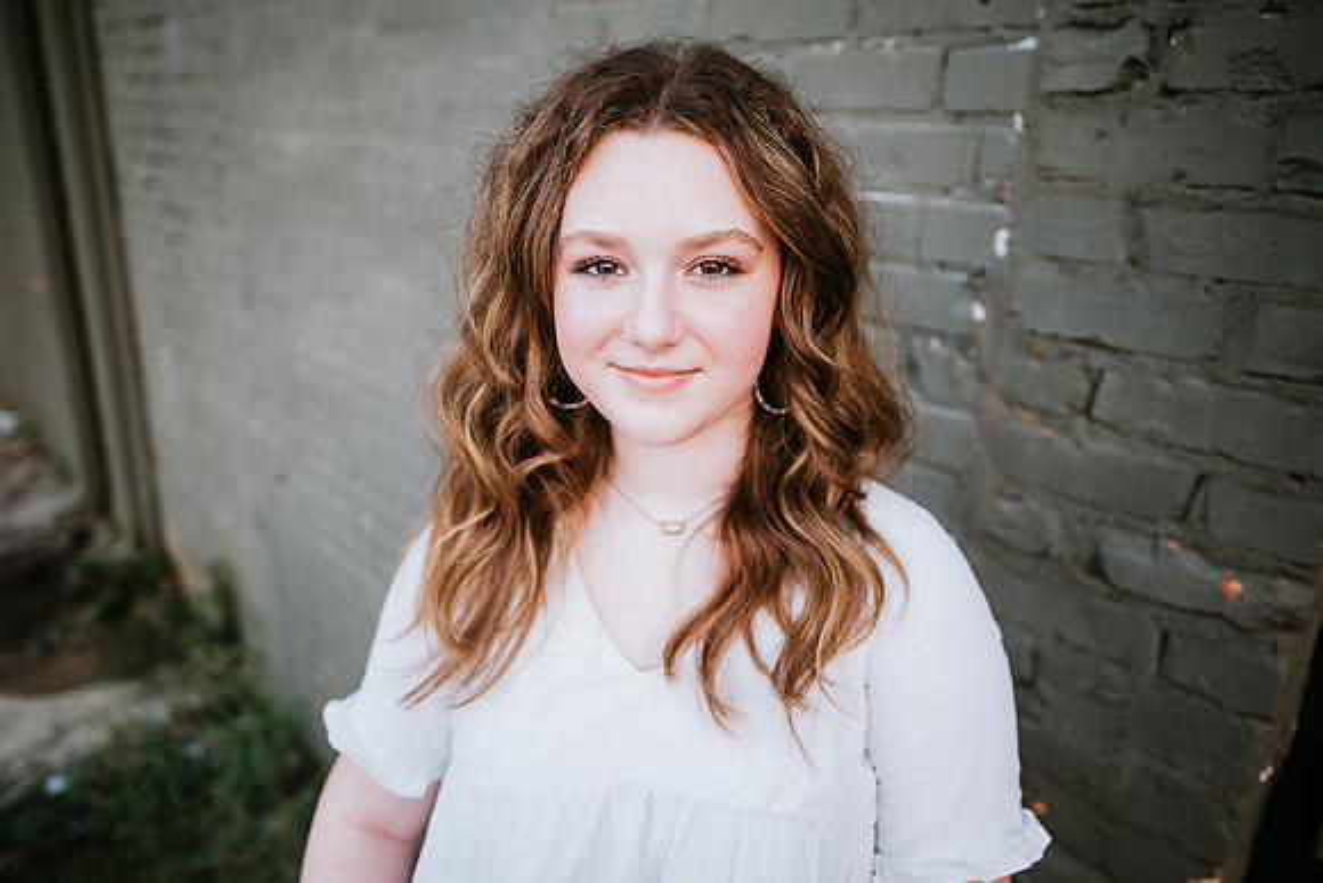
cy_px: 442
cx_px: 662
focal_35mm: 24
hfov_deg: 73.7
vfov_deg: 53.2
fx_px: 882
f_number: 2
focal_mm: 24
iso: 125
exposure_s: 1/400
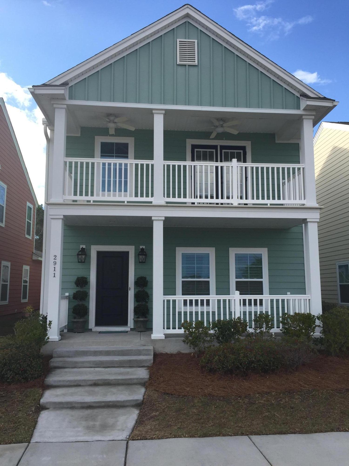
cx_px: 174
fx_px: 390
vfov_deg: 61.7
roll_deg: -0.8
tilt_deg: +9.8
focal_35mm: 29
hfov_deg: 48.2
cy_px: 233
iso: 32
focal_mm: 4.15
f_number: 2.2
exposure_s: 1/1163
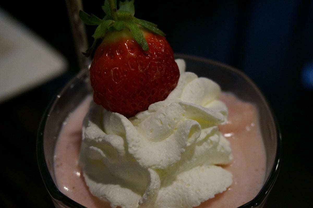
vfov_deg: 26.4
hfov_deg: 38.9
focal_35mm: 51
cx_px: 156
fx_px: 443
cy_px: 104
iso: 3200
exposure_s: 1/100
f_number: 5
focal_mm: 34
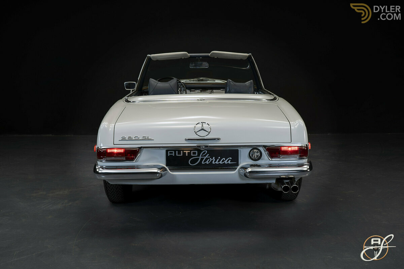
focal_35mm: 46
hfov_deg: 42.7
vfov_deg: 29.2
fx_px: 516
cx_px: 202
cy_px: 134
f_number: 9
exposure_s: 1/3
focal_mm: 46
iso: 250
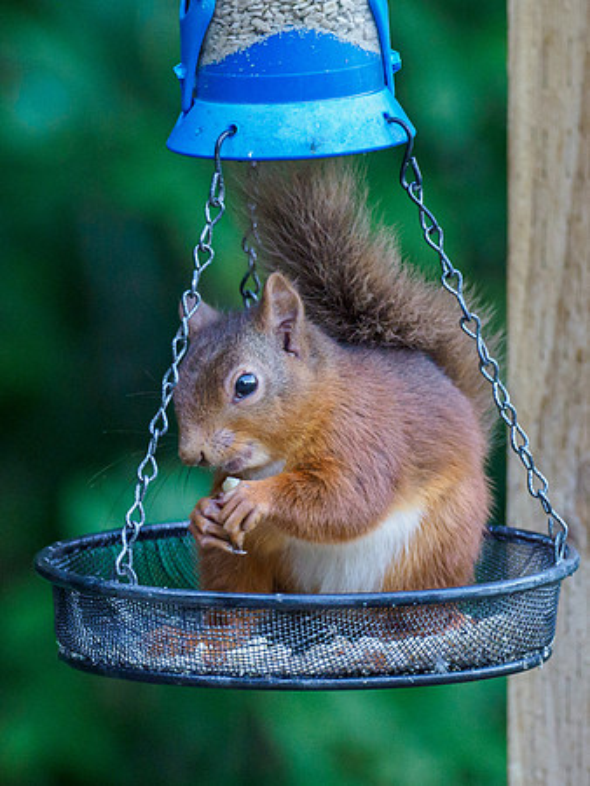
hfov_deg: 1.3
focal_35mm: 1140
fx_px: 25892
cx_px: 137
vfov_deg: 1.7
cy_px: 349
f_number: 4.5
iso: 1600
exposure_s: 1/250
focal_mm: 300
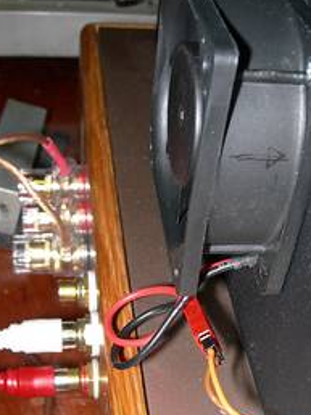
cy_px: 288
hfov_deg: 24.6
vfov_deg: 32.4
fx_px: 708
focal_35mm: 59
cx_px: 224
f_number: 4.8
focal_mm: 7.8
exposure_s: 1/60.1
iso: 50
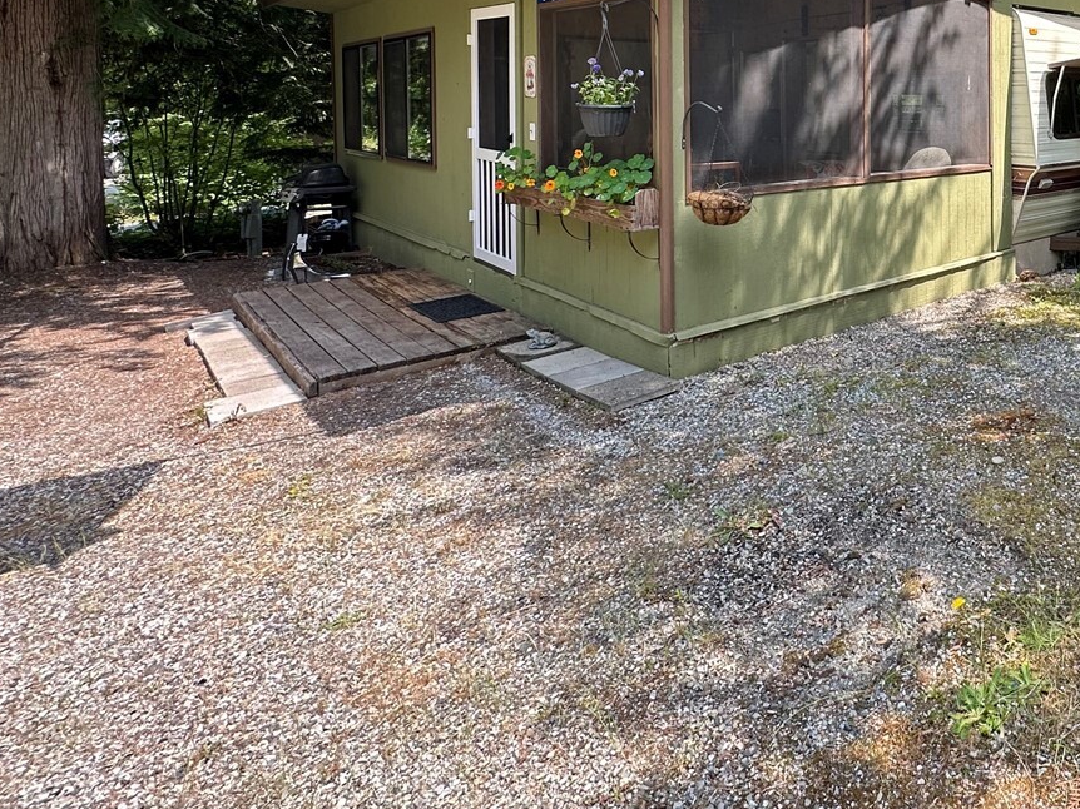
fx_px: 811
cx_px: 945
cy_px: 113
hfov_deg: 58.8
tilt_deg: -1.6
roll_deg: -0.2
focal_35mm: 26
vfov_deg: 48.6
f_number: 2.2
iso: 40
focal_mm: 2.22
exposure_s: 1/231
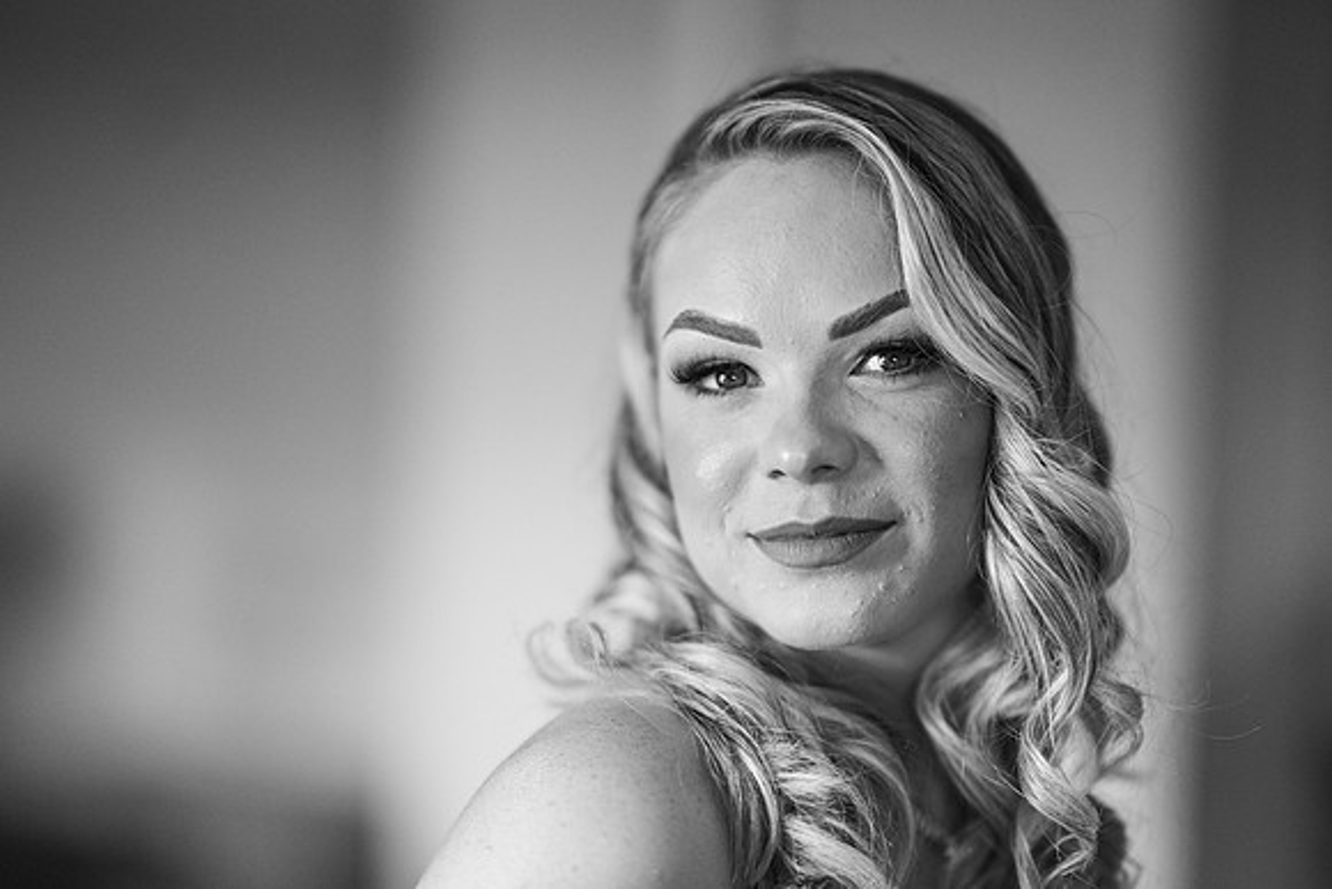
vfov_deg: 15.2
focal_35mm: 90
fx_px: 3332
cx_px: 700
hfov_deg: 22.6
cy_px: 446
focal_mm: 85
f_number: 1.2
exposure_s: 1/1600
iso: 2500
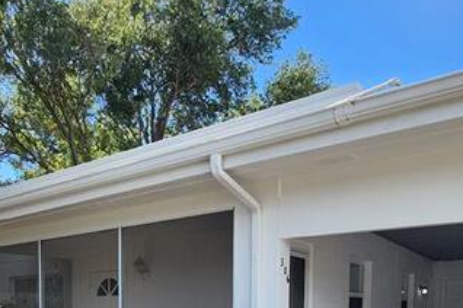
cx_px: 204
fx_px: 437
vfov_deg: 33.8
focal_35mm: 34
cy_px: 339
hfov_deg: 55.7
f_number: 2.2
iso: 32
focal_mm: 1.74
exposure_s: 1/455
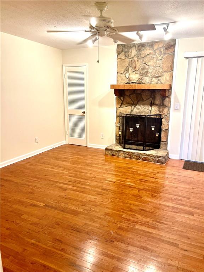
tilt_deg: -11.6
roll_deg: -0.6
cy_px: 136
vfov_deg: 67.3
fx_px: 204
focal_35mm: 26
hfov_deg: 53.1
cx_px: 102
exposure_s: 1/60
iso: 125
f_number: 1.6
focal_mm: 5.1
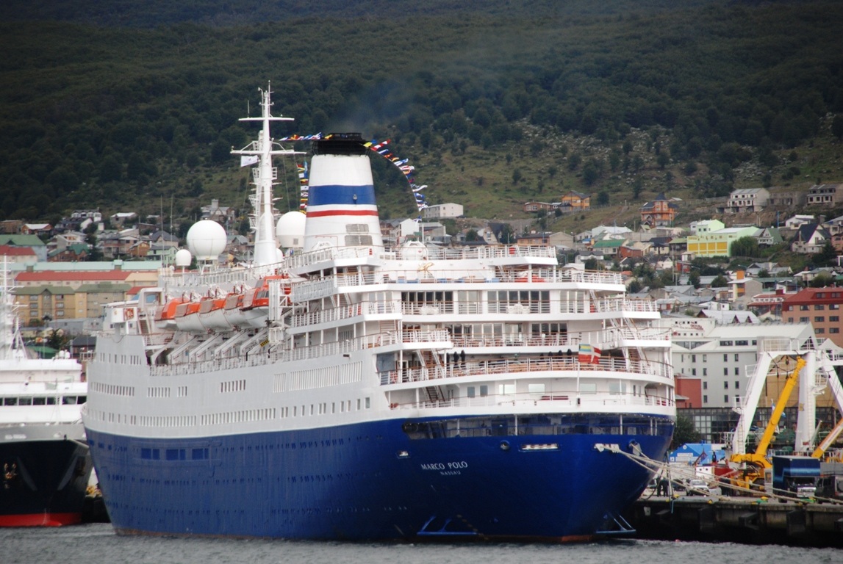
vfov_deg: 5.9
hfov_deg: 8.8
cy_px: 282
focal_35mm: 232
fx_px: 5451
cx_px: 422
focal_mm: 155
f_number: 6
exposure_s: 1/800
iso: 400
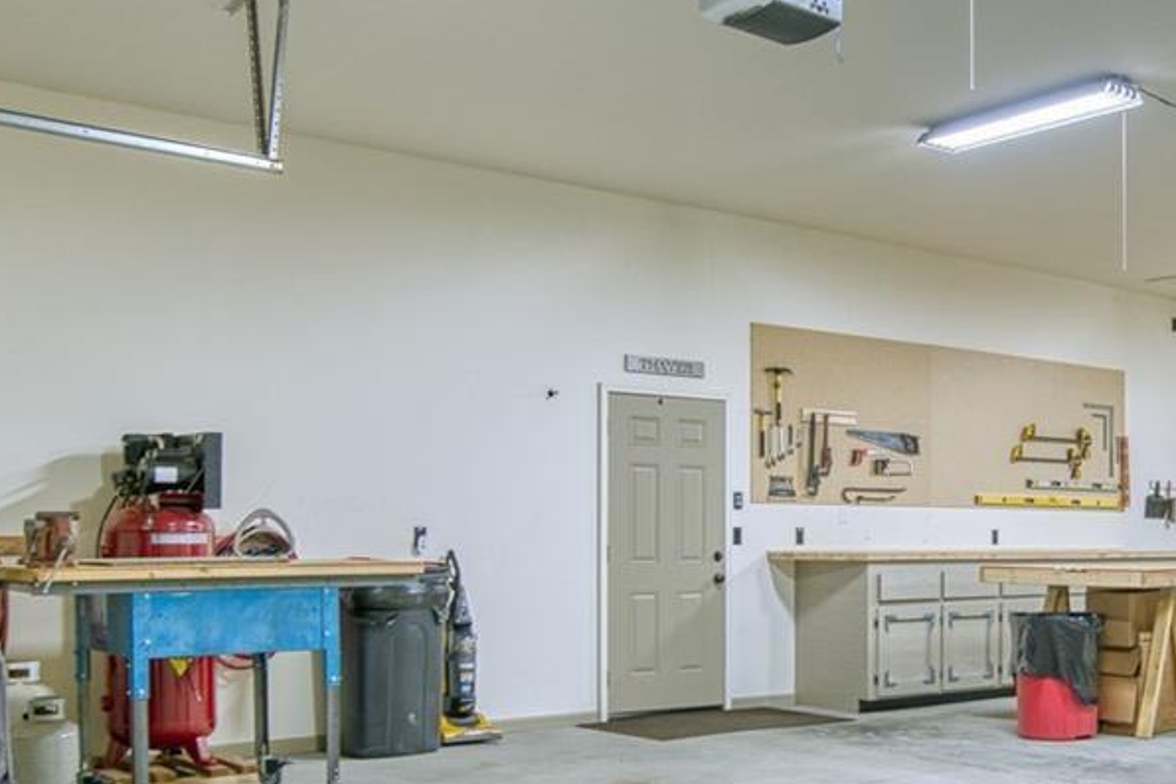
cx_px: 828
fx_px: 1405
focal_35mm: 43
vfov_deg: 30.8
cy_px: 553
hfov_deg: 44.4
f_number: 5.6
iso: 500
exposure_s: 1/8
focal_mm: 16
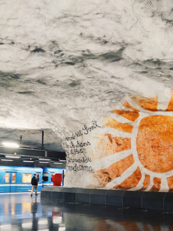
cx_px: 82
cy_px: 159
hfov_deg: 36.8
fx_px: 260
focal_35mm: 39
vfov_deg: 46.9
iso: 3200
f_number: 3.5
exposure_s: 1/60
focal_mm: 12
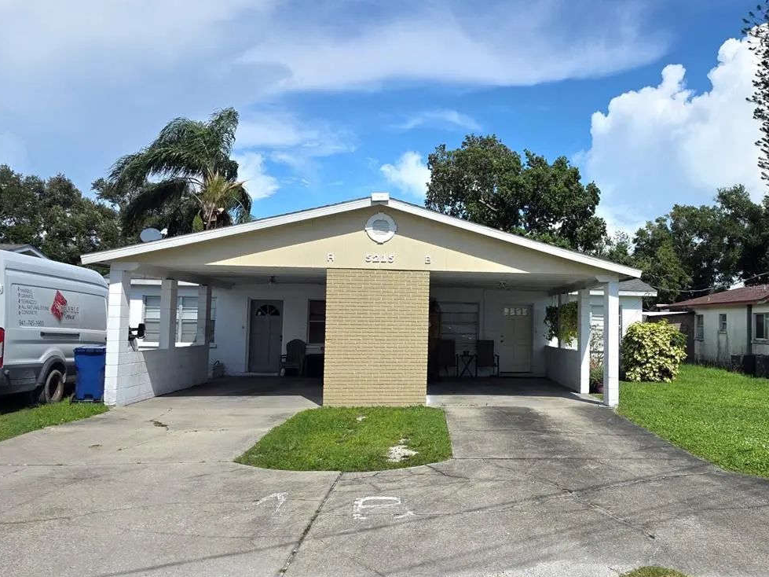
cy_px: 287
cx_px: 393
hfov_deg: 71.6
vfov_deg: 56.8
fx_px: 533
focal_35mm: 24
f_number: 1.7
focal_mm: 6.3
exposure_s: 1/10000
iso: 80
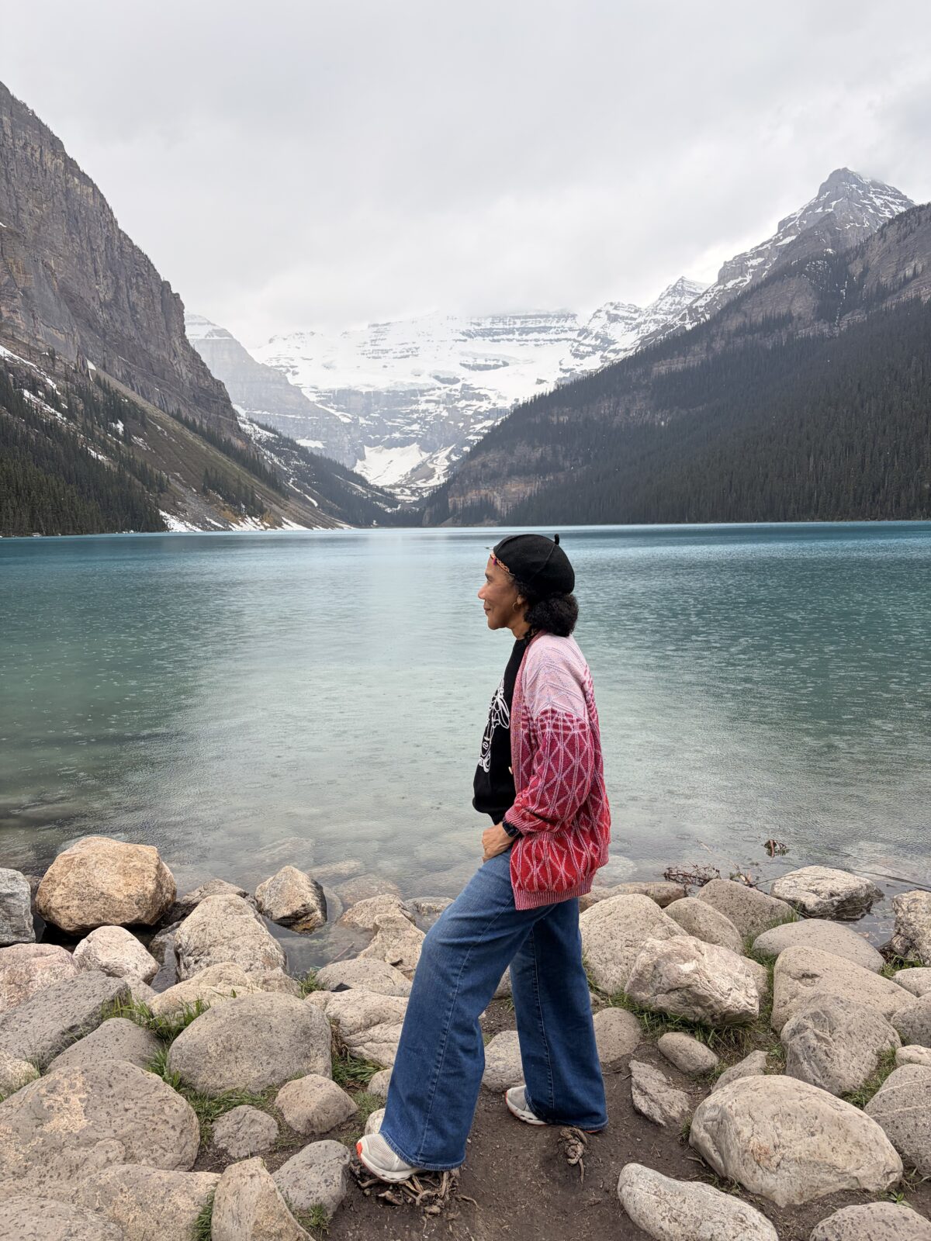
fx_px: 932
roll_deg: +0.7
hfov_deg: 53.1
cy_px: 620
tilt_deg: -4.1
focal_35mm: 26
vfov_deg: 67.3
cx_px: 466
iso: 50
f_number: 1.6
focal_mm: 5.96
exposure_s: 1/2283
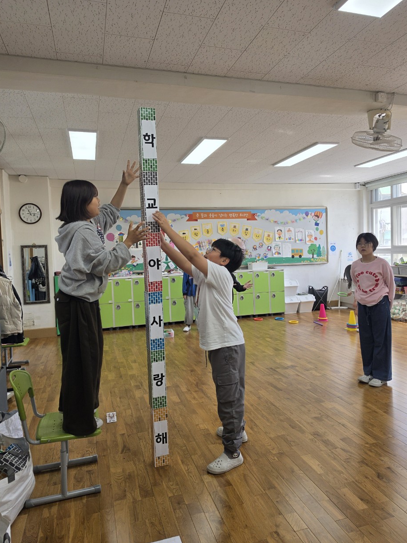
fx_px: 376
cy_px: 265
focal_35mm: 24
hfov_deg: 56.8
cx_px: 207
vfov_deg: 71.6
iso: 16
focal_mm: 6.5
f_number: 1.4
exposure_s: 1/120
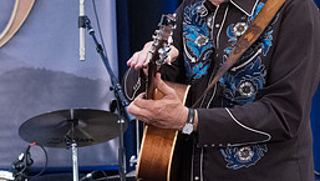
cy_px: 120
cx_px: 16
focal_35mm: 222
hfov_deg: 9.6
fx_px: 1885
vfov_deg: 5.5
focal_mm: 94
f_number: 5.6
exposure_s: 1/250
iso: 12800
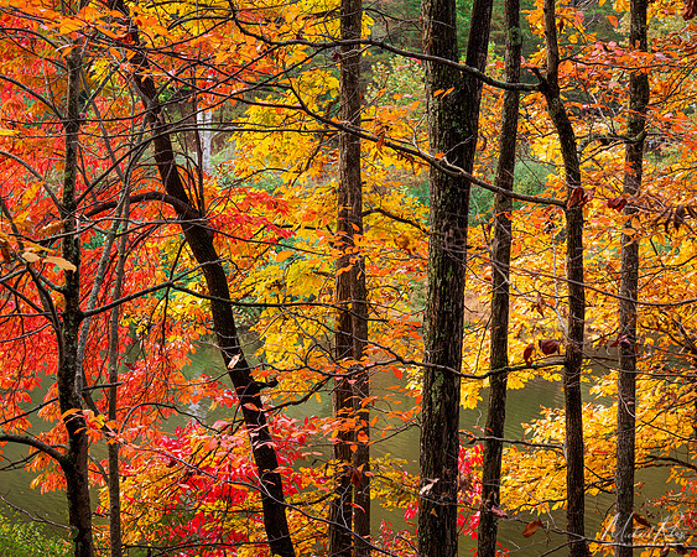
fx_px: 1973
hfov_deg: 20.0
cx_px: 342
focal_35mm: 96
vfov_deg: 16.1
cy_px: 278
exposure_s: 1/6
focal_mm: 85
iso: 100
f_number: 10
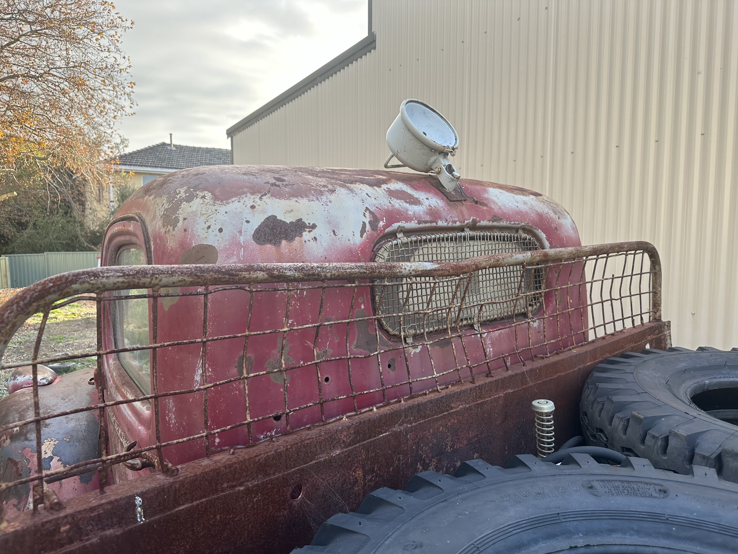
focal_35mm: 24
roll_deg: -0.3
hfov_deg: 71.6
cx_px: 369
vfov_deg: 56.8
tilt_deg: -5.4
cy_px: 277
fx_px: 512
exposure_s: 1/406
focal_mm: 6.86
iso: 80
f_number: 1.78
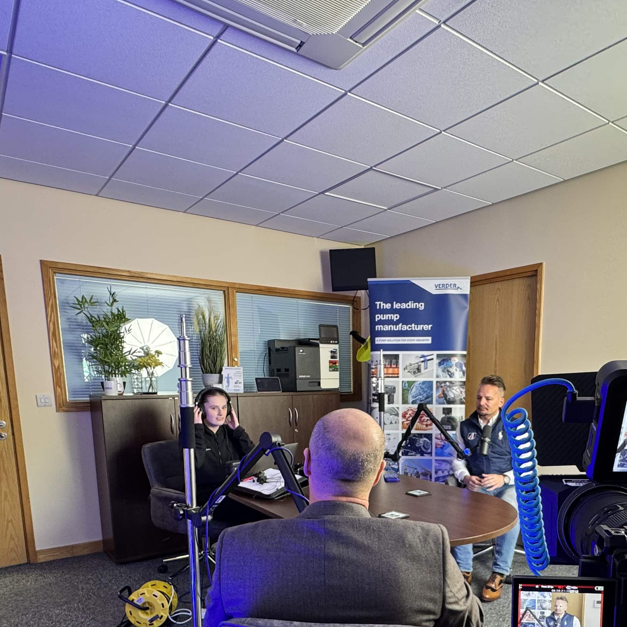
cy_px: 466
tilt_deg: -9.1
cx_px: 390
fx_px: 533
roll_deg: +0.4
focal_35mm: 26
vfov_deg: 58.0
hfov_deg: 60.2
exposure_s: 1/50
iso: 160
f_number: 2.2
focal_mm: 2.22
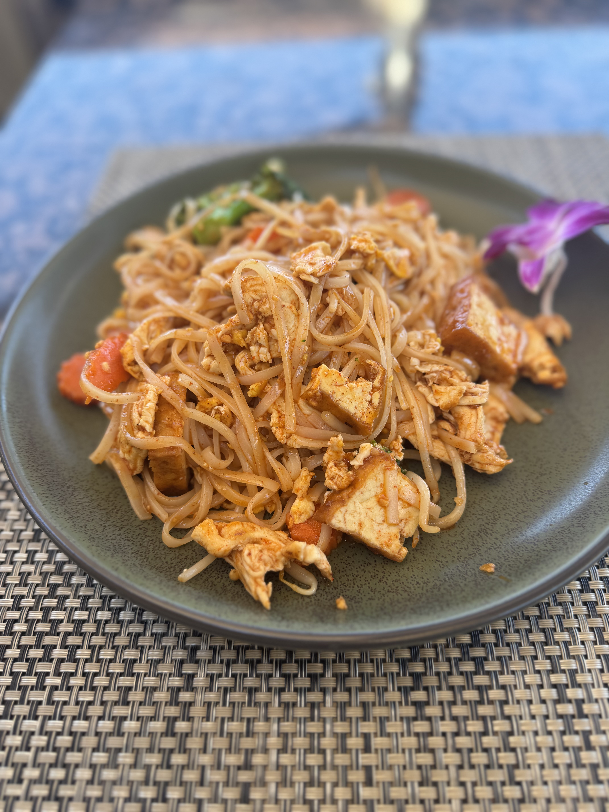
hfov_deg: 56.8
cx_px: 304
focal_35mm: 24
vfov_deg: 71.6
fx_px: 563
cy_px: 406
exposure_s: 1/222
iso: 64
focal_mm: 6.76
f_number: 1.78
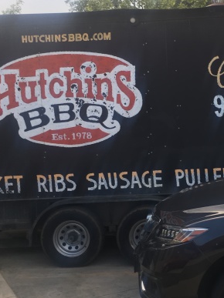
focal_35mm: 60
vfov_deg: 32.1
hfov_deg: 23.9
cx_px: 192
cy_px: 126
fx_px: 518
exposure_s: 1/120
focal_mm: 4.15
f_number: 2.2
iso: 25
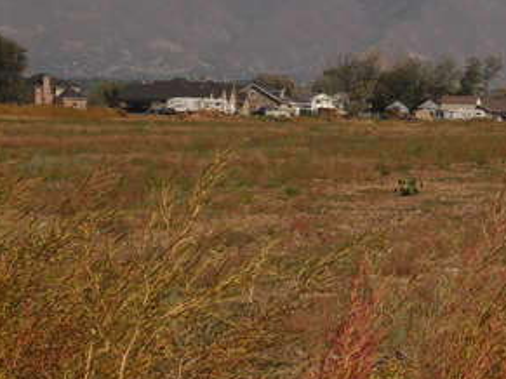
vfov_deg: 7.6
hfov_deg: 10.0
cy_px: 177
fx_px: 2864
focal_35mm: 196
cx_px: 490
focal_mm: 15.7
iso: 64
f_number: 5.1
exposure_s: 1/800
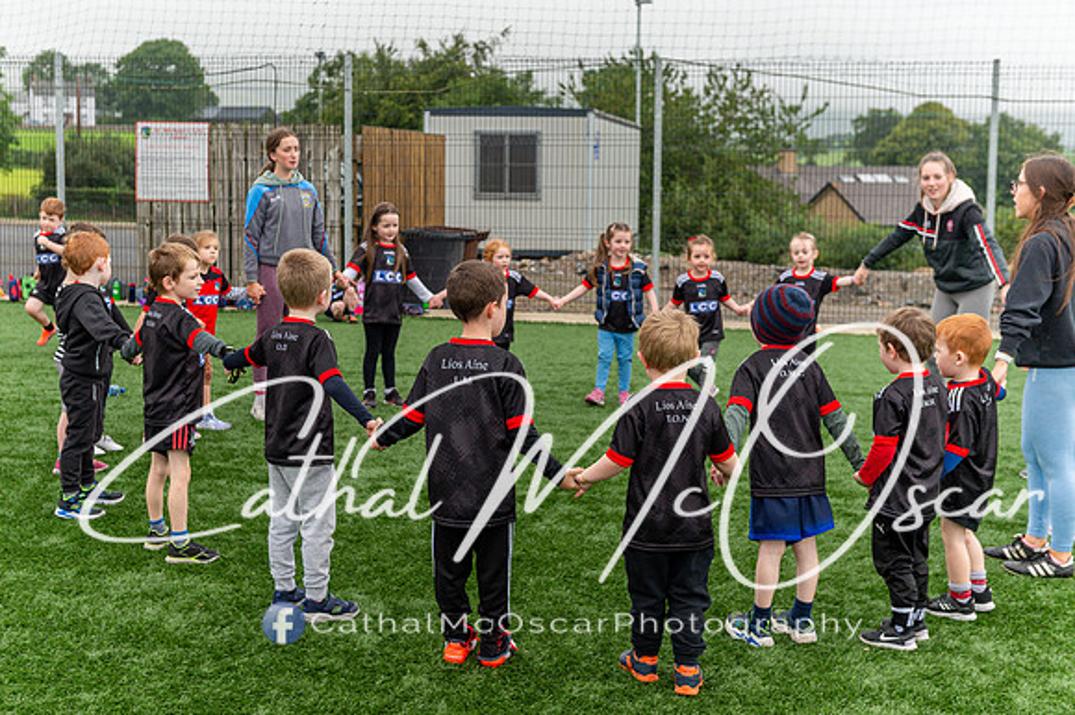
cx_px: 482
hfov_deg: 37.5
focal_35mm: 53
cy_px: 351
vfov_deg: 25.5
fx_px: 1581
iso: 1000
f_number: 2.8
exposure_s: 1/800
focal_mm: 48
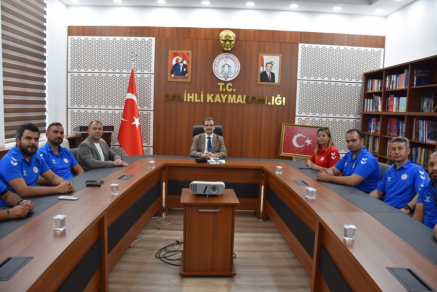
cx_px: 218
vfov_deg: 48.0
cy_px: 146
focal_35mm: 27
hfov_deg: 67.3
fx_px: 328
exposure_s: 1/60
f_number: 4
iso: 800
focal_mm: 18
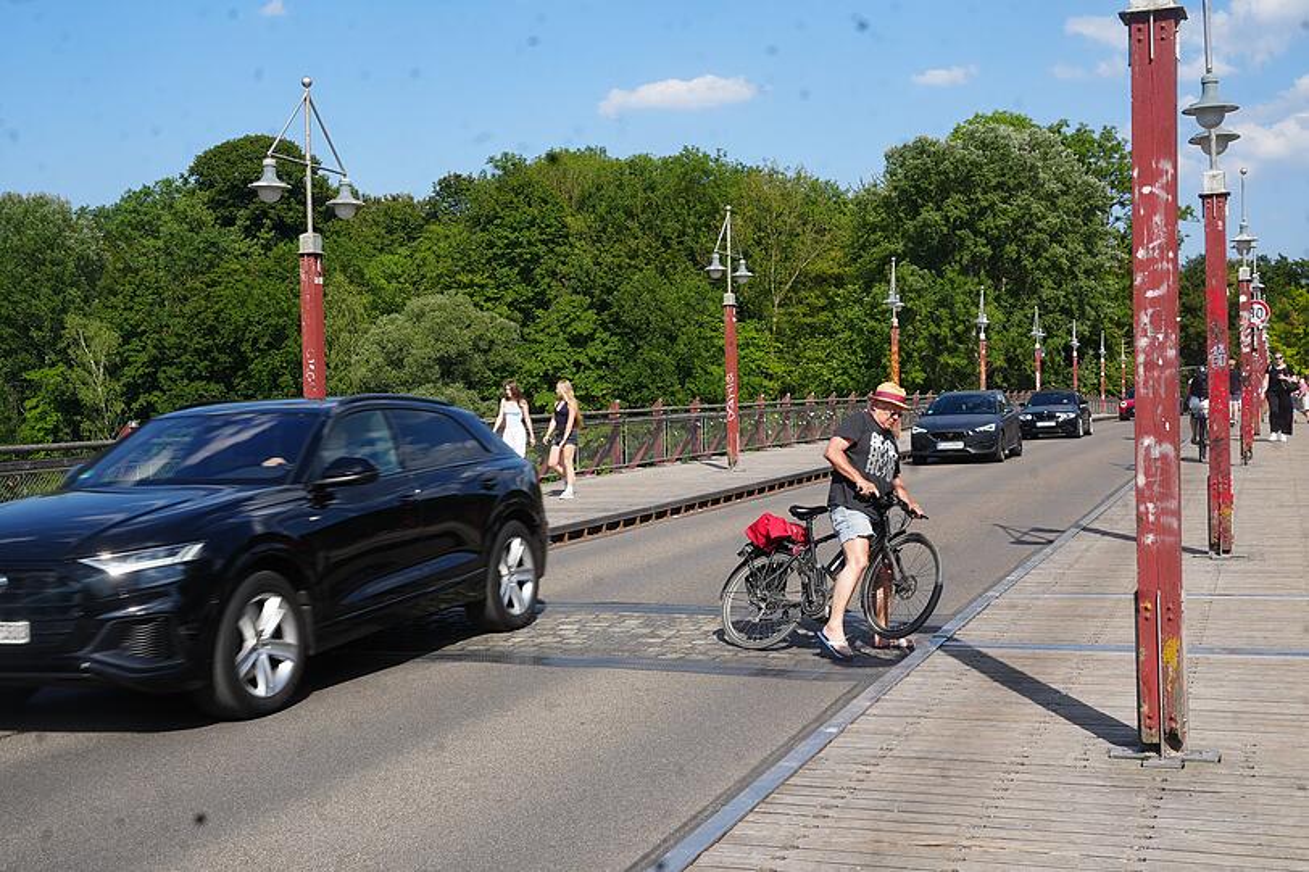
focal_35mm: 41
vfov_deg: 32.6
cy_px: 436
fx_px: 1490
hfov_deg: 47.4
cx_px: 654
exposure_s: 1/125
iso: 100
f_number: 10
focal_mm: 41
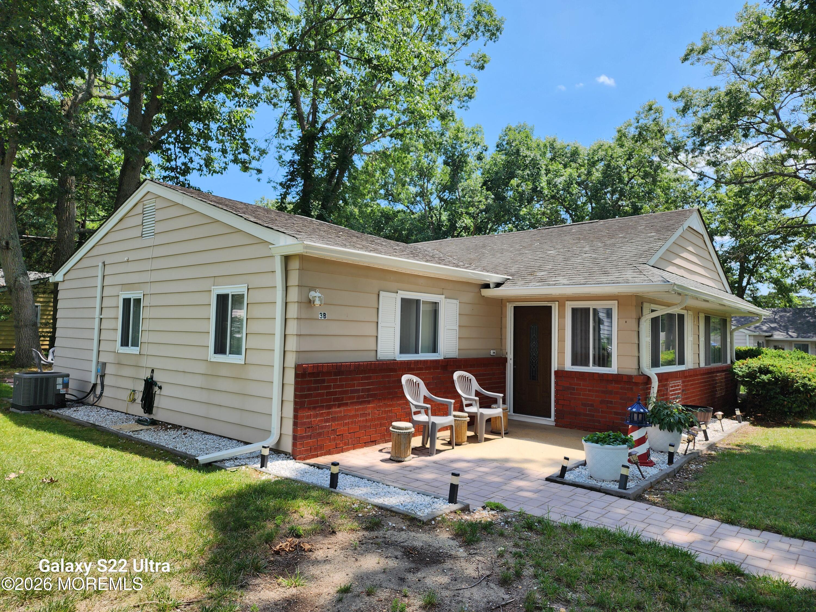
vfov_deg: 58.9
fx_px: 542
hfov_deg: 73.9
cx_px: 408
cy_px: 306
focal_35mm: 23
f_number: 1.8
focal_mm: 6.4
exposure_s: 1/599
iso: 12
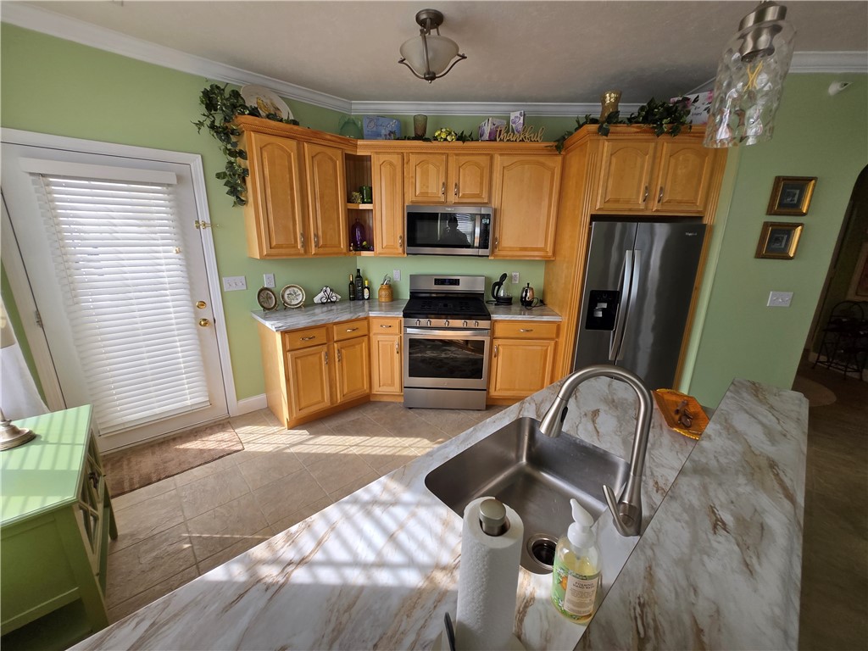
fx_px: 326
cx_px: 434
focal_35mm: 13
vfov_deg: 89.9
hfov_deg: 106.2
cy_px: 326
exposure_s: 1/120
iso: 32
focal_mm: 1.7
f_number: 2.2
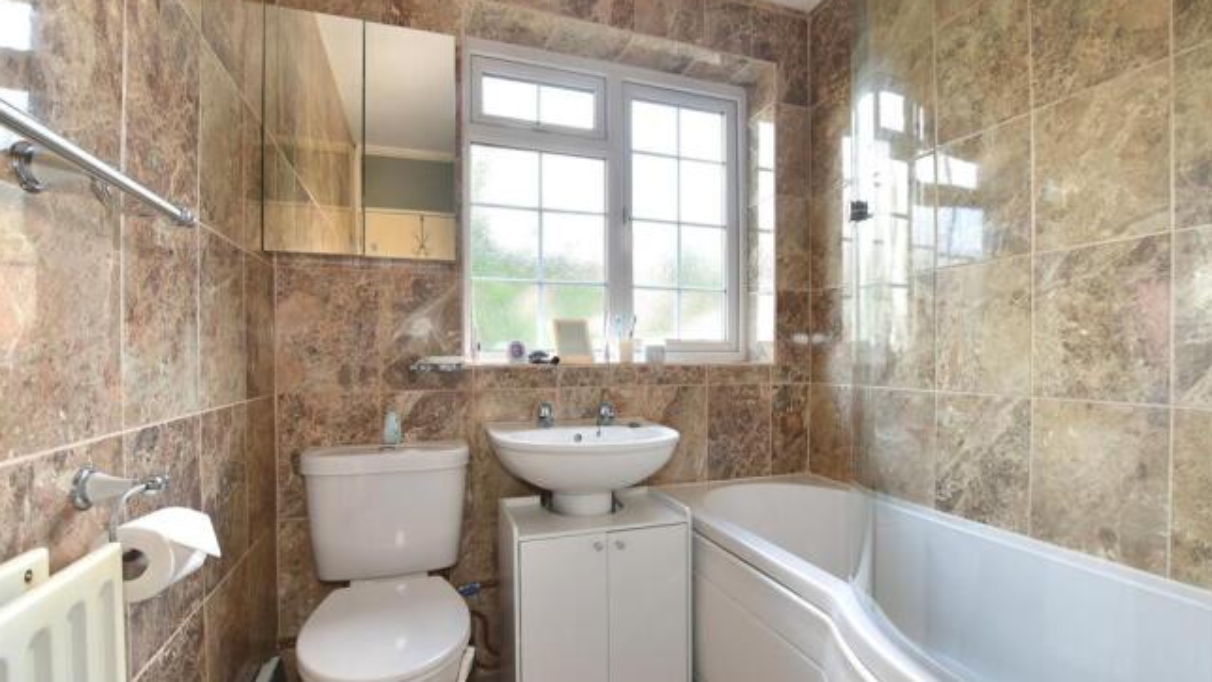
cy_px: 361
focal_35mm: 16
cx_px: 606
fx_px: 514
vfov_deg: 67.0
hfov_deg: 99.4
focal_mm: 10
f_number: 7.1
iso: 160
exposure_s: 1/15
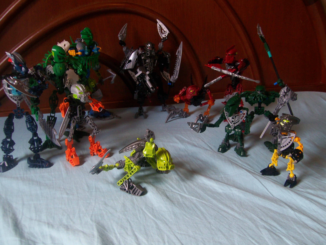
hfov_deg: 51.4
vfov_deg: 39.7
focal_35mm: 36
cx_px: 163
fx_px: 339
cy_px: 122
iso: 80
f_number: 2.7
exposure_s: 1/60.5
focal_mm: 6
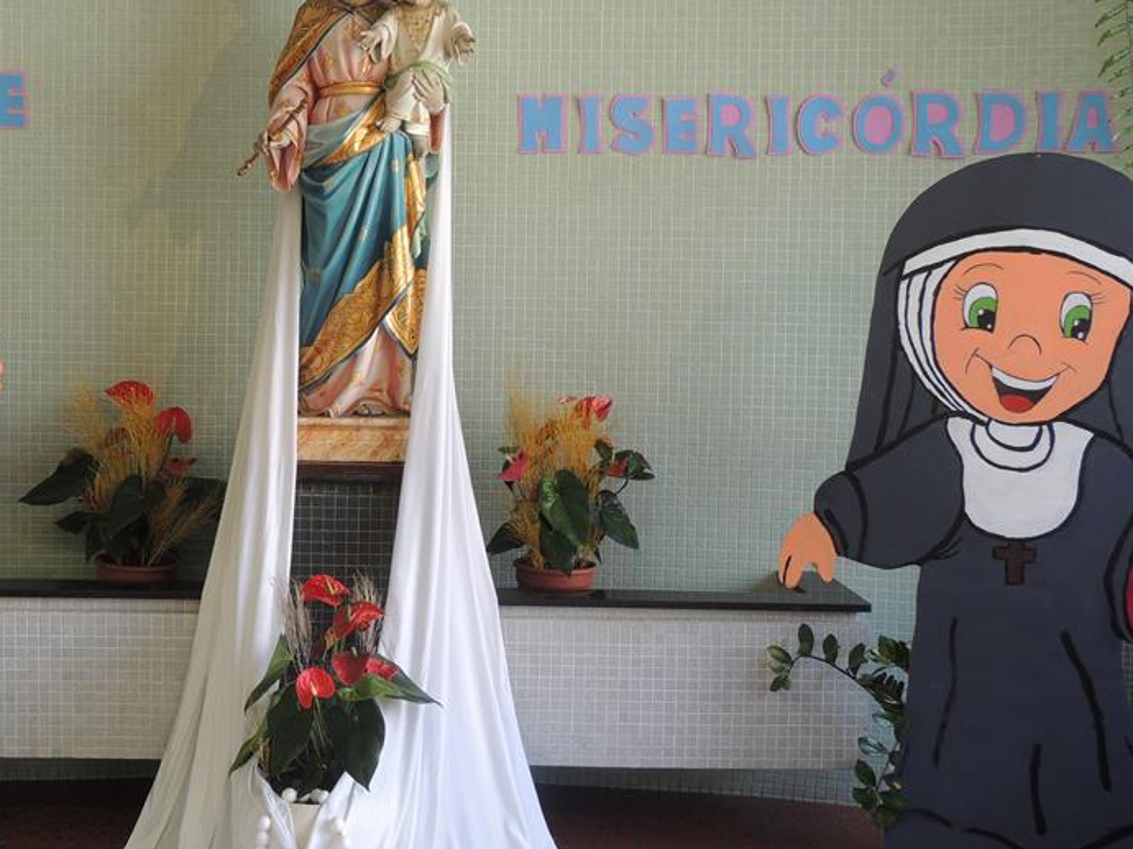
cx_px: 360
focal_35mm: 49
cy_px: 365
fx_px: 1603
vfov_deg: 29.6
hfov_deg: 38.4
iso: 160
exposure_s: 1/50
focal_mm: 5.8
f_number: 3.2
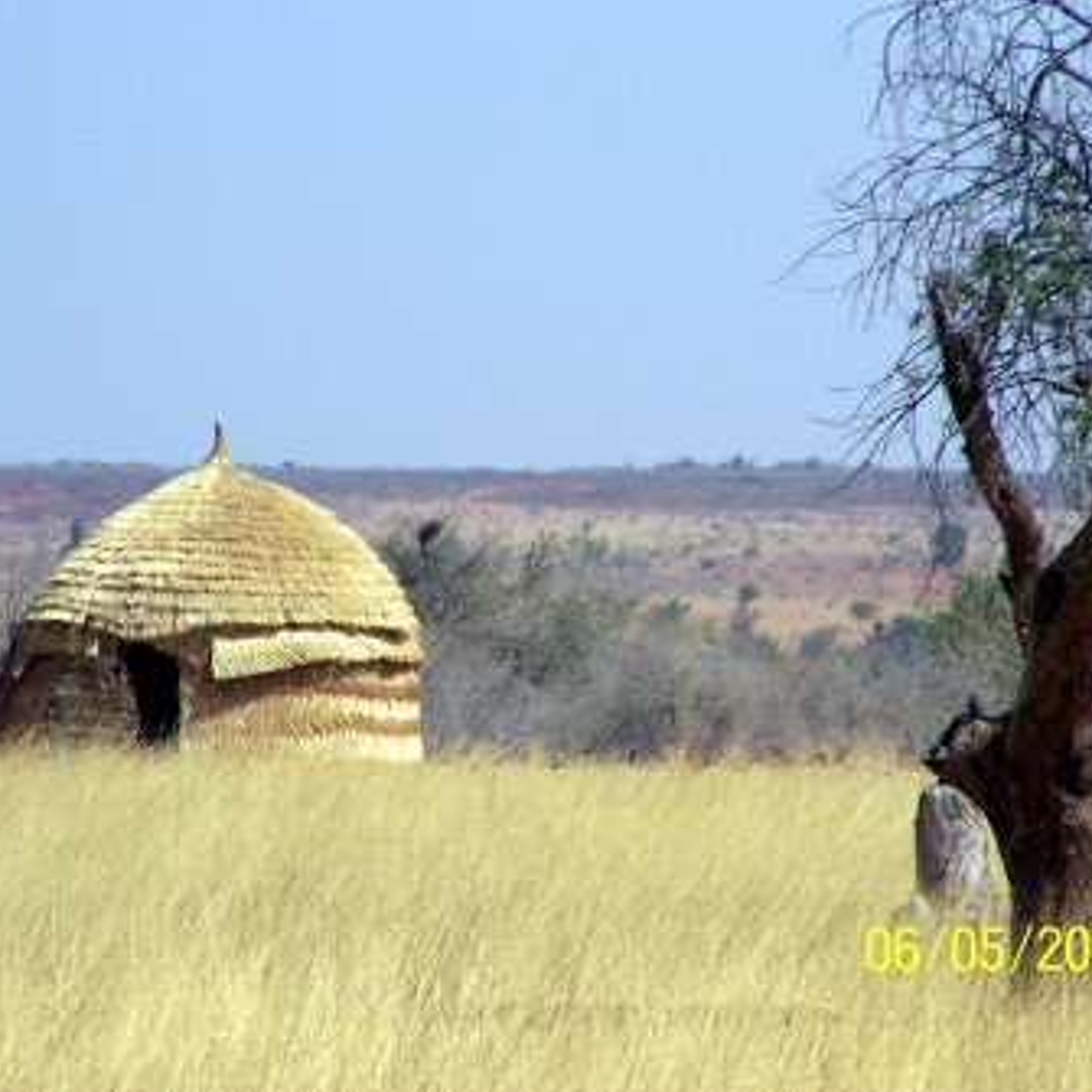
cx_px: 495
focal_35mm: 451
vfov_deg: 3.9
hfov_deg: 3.9
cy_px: 544
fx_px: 16096
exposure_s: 1/750
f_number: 7.1
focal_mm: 63
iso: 80
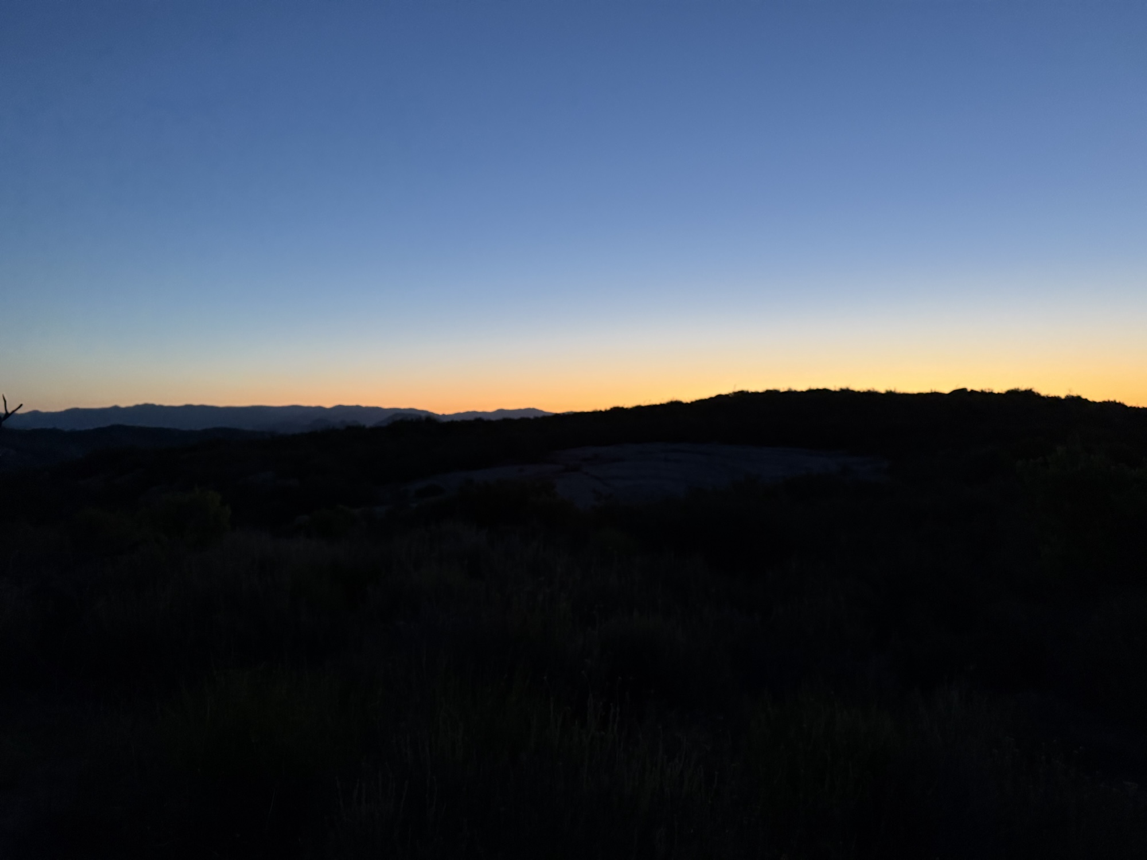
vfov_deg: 56.8
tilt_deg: -0.4
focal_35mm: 24
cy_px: 430
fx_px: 795
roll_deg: +0.7
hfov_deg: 71.6
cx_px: 574
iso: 320
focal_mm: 6.76
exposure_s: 1/60
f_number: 1.78
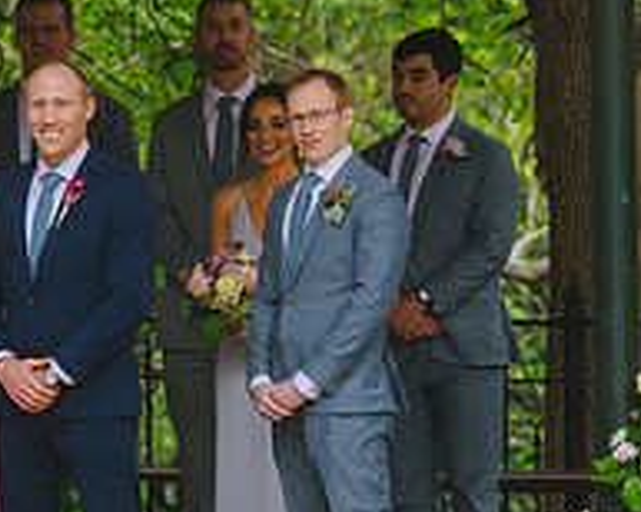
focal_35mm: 603
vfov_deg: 2.6
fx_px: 11428
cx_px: 767
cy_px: 474
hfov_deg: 3.2
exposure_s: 1/1250
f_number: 2.8
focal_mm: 200
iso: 400
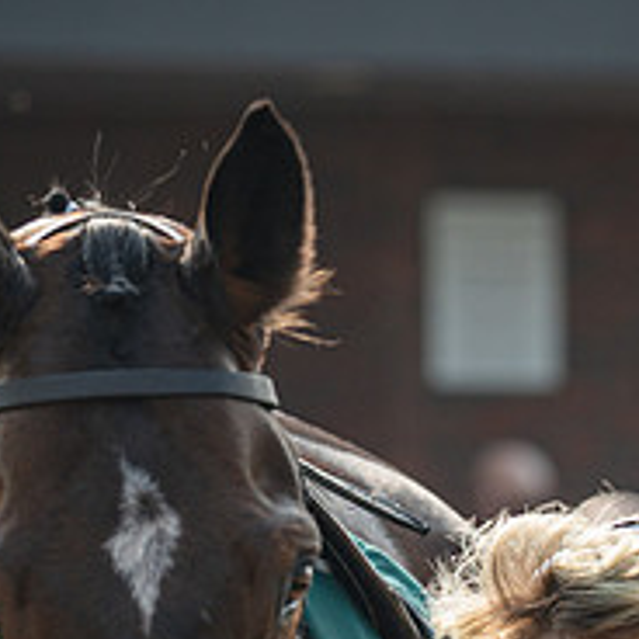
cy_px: 660
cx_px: 398
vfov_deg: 2.8
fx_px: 13178
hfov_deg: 2.8
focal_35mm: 631
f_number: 4
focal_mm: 135
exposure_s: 1/400
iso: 80
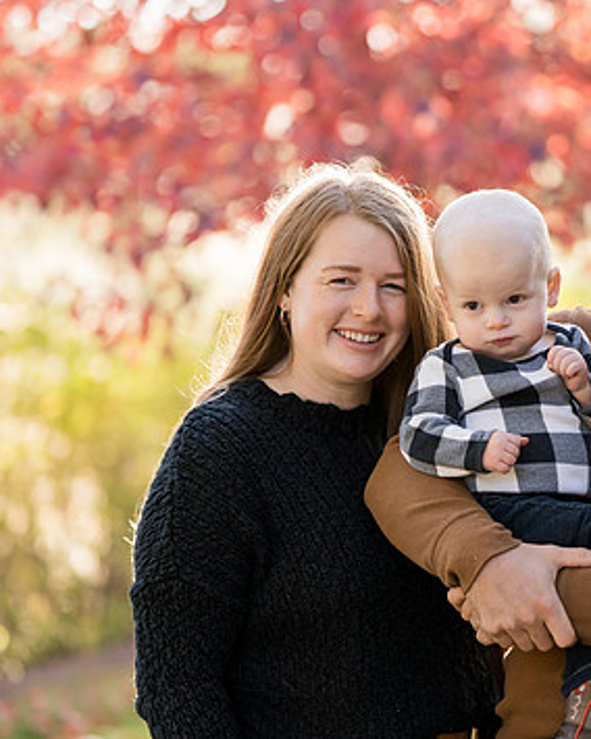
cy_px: 351
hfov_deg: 8.5
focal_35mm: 181
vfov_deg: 10.7
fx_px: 3957
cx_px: 504
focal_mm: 118
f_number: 2.8
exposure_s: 1/640
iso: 640
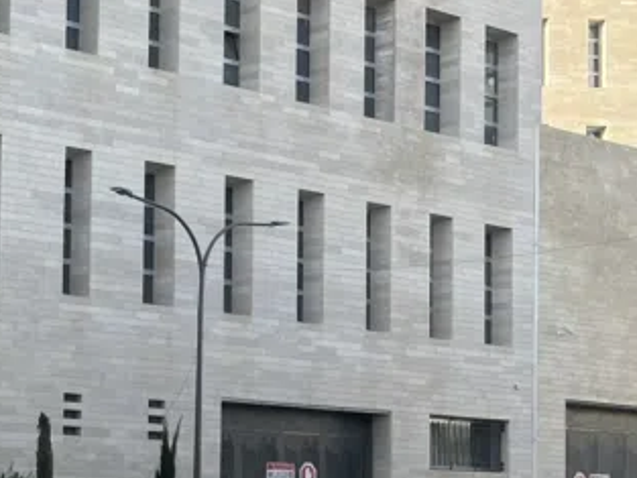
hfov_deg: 19.9
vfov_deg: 17.2
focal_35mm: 85
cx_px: -315
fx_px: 1565
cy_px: 397
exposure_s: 1/1645
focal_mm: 5.7
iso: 50
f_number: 1.5
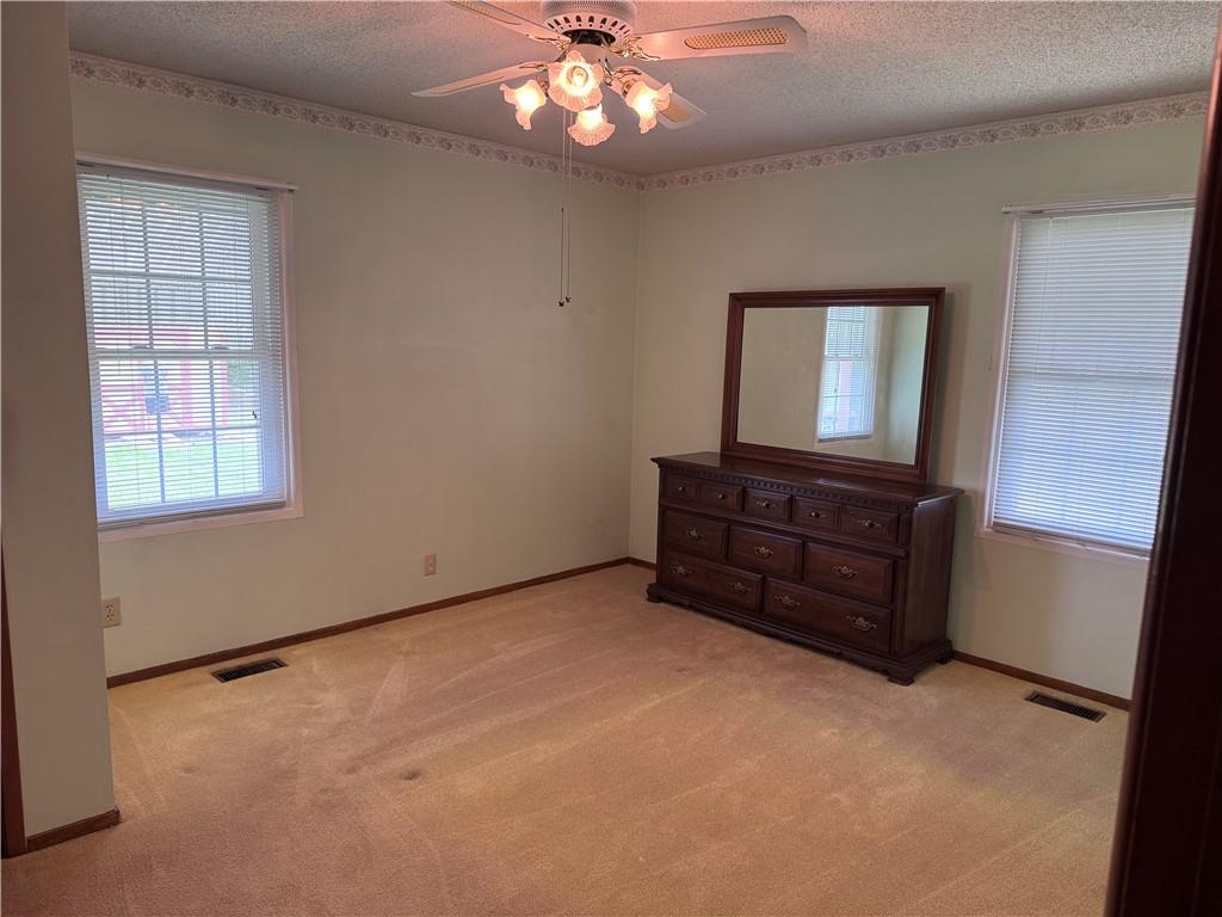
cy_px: 458
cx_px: 611
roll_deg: -2.1
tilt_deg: -9.2
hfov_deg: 71.6
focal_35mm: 24
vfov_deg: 56.8
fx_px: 847
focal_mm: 6.76
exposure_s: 1/60
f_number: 1.78
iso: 160
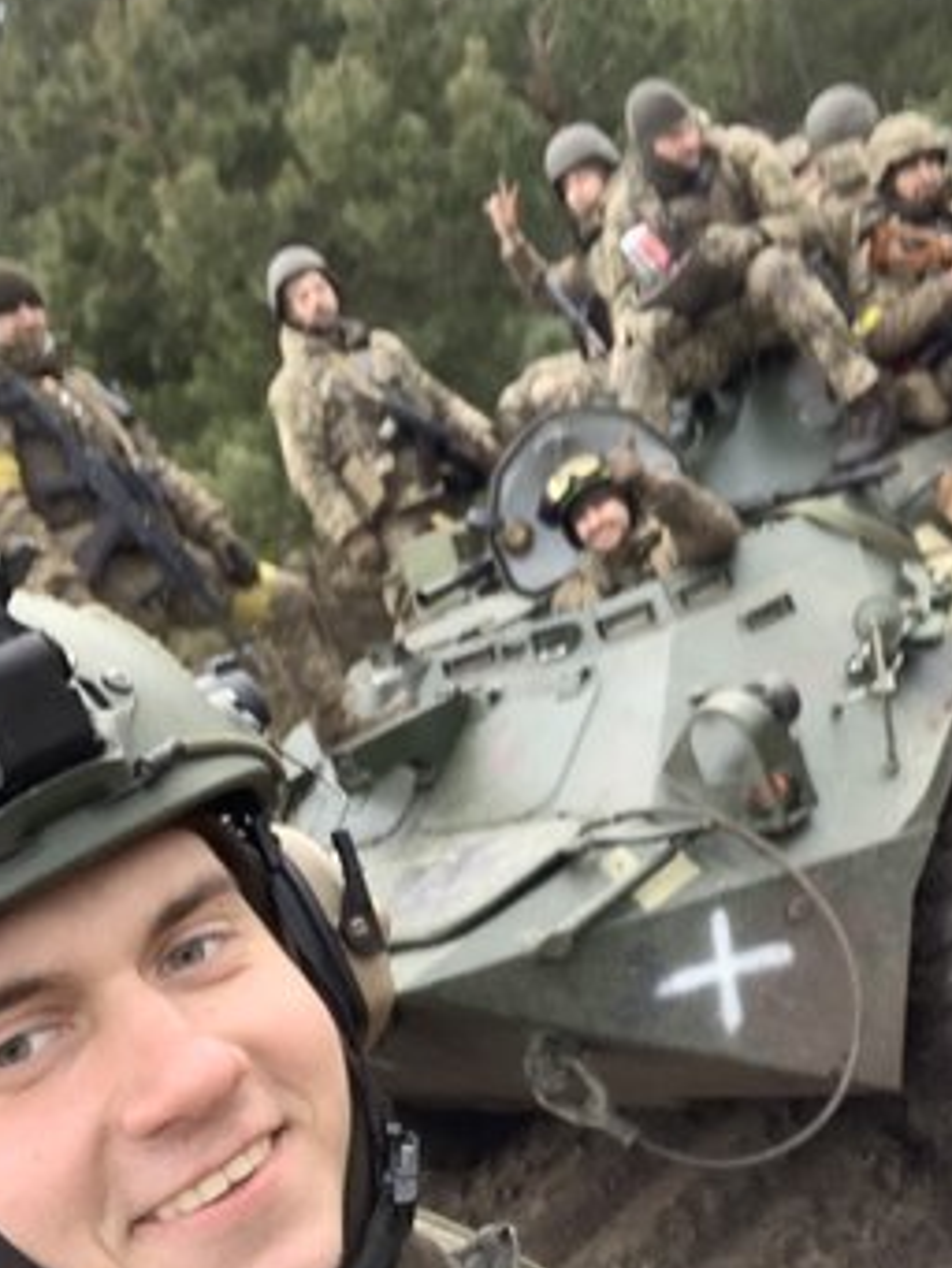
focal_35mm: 50
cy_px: 812
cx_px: 580
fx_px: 1832
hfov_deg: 29.0
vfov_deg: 37.9
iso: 50
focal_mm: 2.87
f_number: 2.2
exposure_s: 1/121
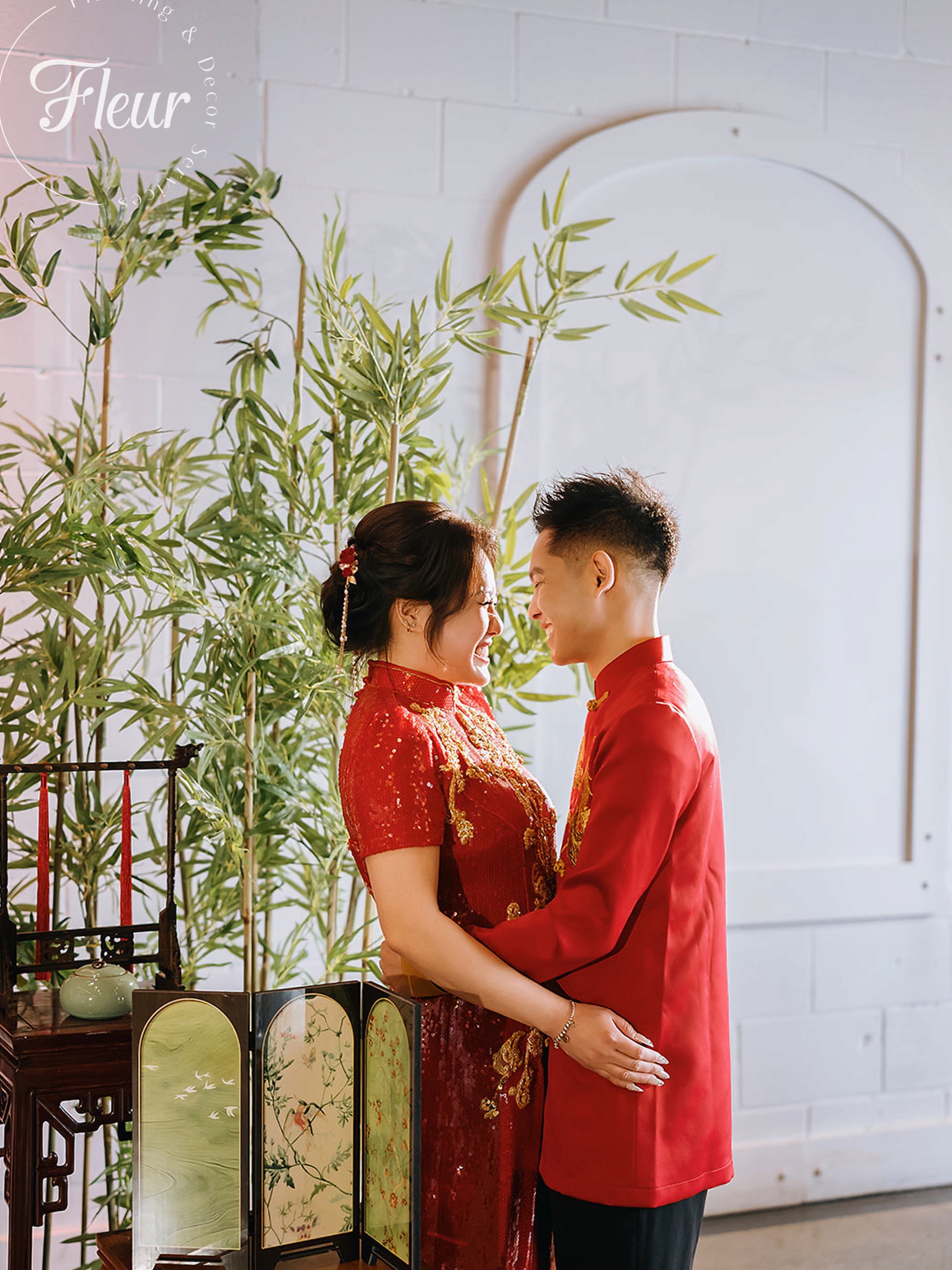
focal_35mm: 55
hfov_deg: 26.6
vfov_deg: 34.9
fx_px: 2017
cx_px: 473
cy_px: 686
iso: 2500
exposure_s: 1/200
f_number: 2
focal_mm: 50
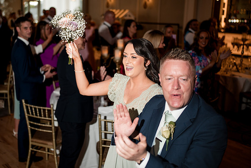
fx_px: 293
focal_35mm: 42
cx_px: 101
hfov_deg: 46.2
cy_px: 67
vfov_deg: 31.9
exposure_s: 1/200
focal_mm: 35
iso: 200
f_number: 1.8
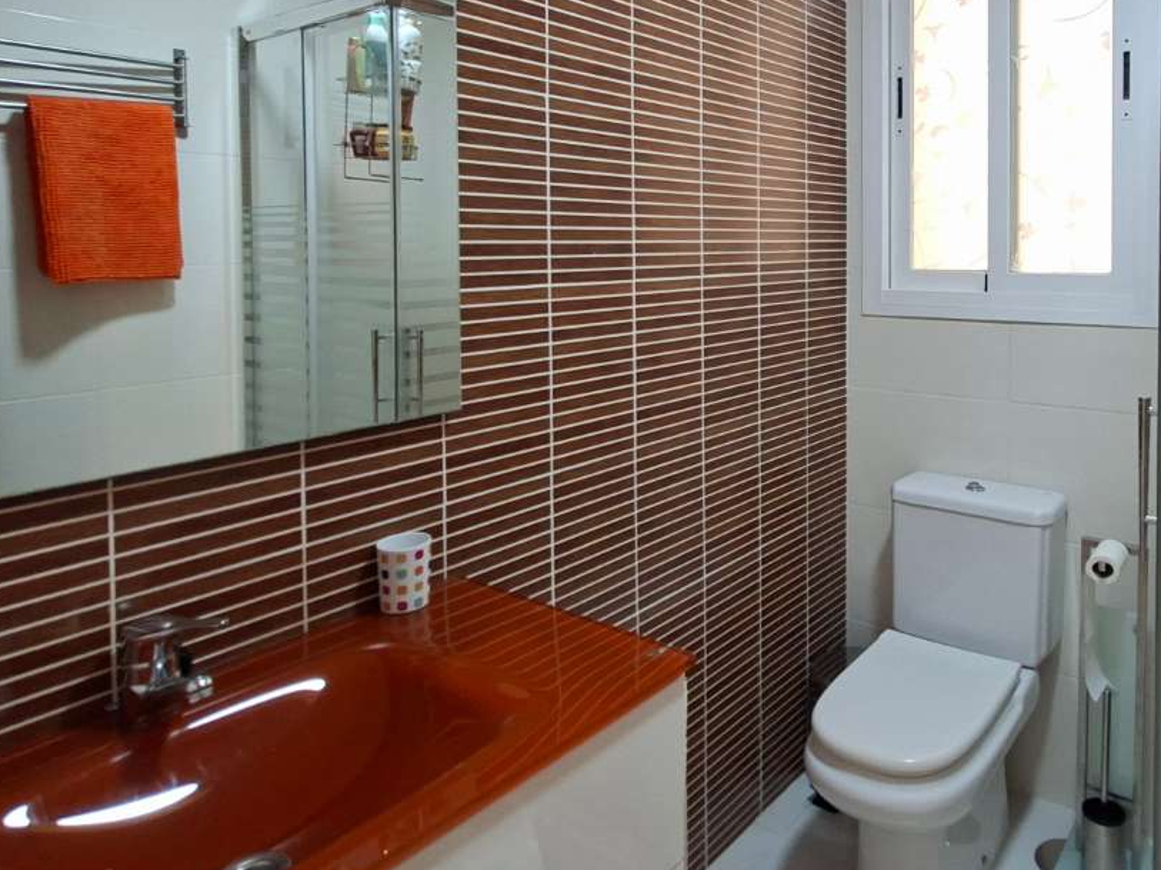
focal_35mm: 24
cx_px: 810
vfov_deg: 55.2
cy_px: 269
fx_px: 805
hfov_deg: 68.8
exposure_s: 1/40
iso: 125
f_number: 2.2
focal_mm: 1.74
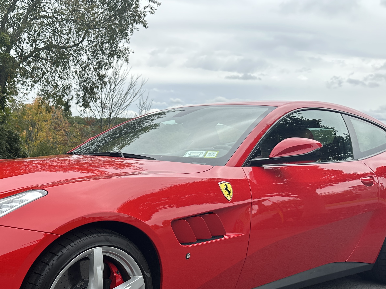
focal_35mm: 41
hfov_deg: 43.4
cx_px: 70
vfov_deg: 33.8
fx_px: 457
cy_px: 244
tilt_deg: -13.5
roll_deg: -3.2
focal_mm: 6.86
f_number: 1.78
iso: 80
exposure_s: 1/1453
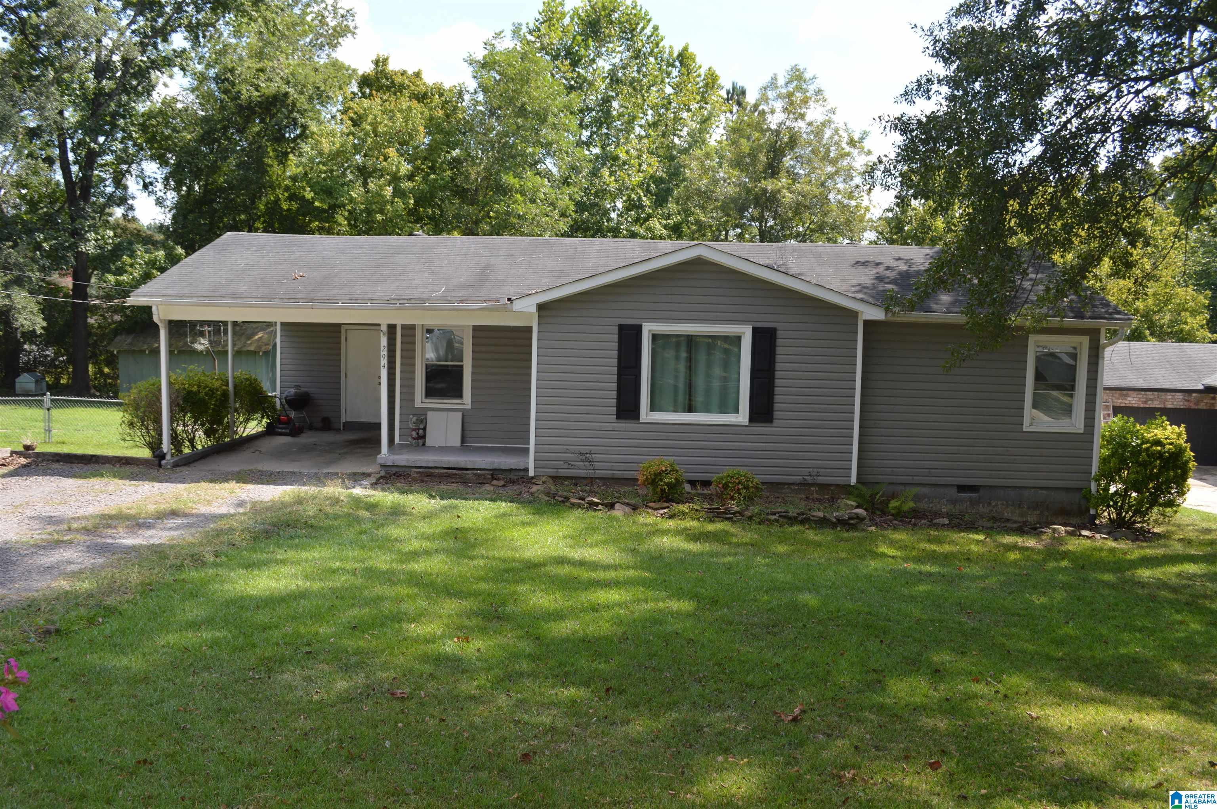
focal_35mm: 30
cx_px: 608
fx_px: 1013
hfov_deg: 62.0
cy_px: 404
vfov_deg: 43.5
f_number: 5.6
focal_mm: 20
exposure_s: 1/200
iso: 100
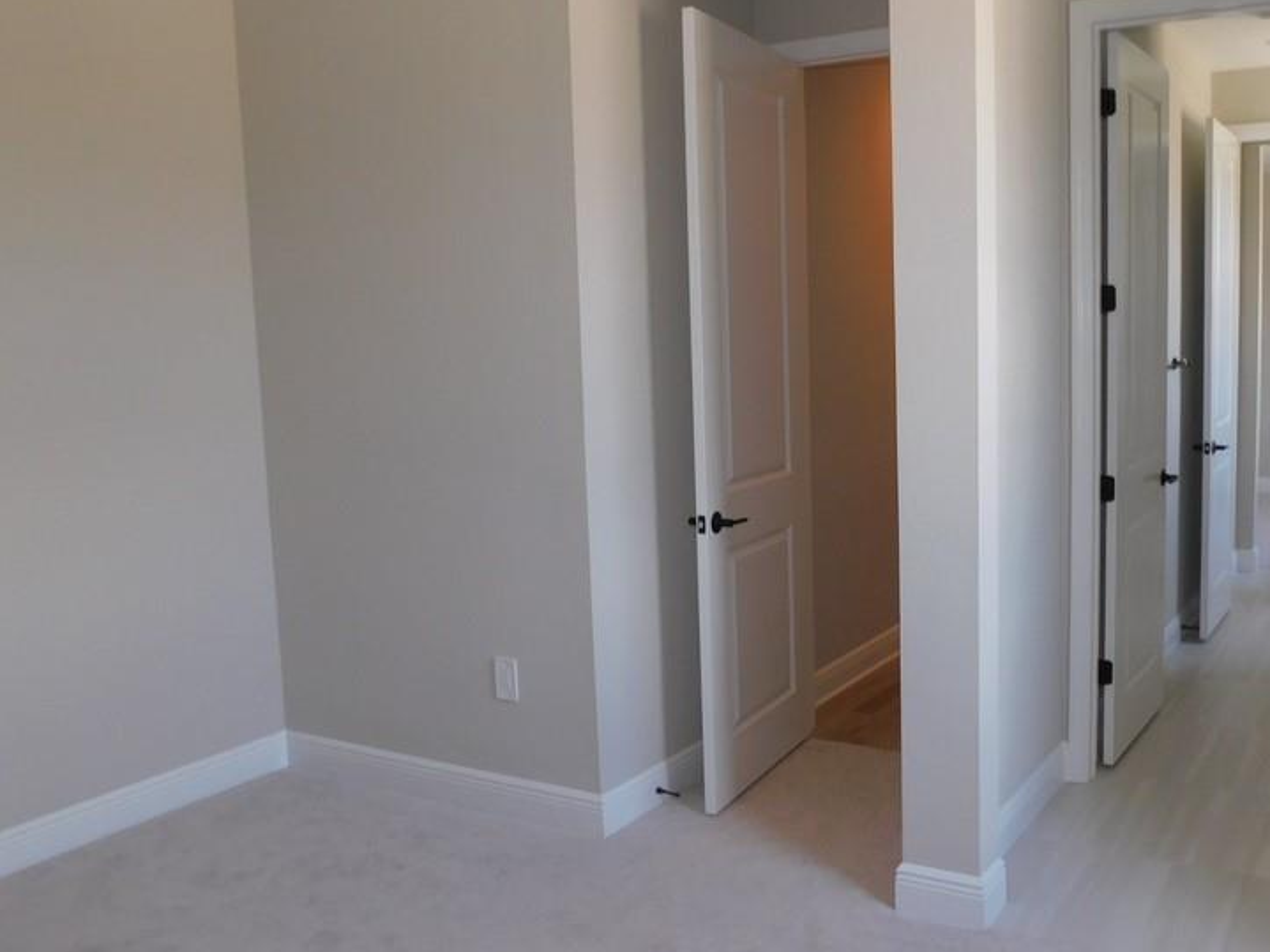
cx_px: 881
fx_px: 1174
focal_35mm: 32
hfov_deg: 55.2
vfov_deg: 44.1
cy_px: 456
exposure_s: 1/50
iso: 125
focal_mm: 4
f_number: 3
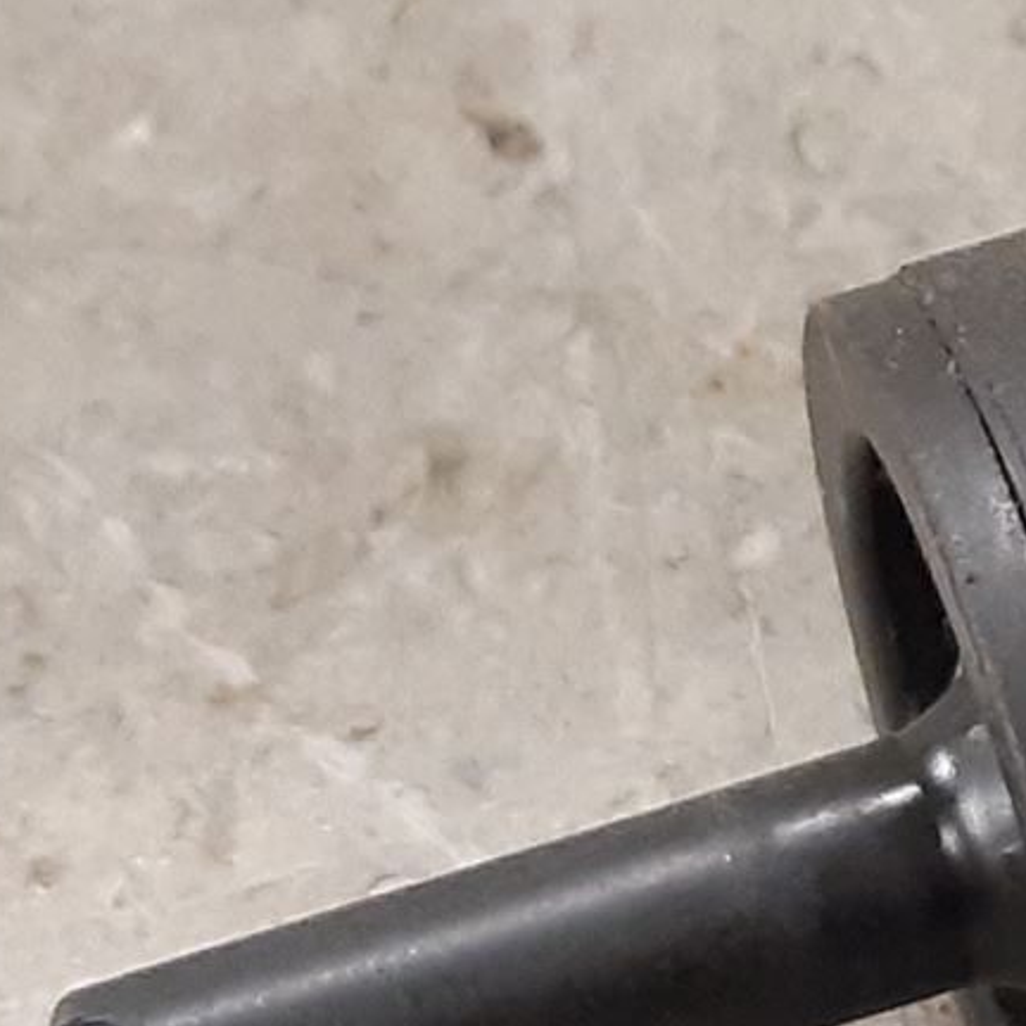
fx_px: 3655
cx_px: 1867
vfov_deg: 16.0
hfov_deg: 14.1
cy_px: 361
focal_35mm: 109
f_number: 1.7
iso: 250
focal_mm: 3.93
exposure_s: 1/33
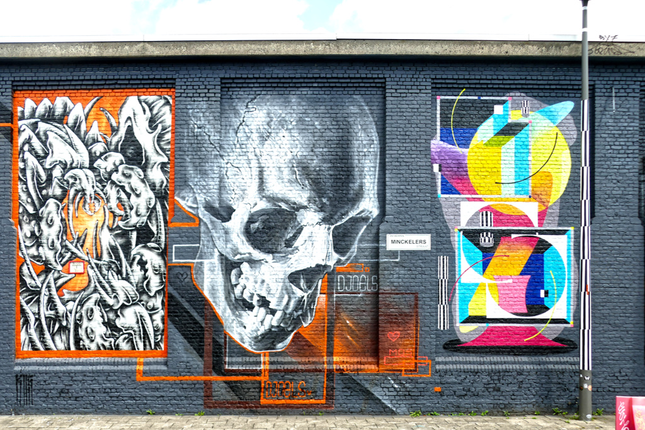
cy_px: 215
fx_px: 645
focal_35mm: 36
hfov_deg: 53.1
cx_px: 322
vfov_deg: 36.9
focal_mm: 13.2
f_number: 3.1
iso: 125
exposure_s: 1/1300
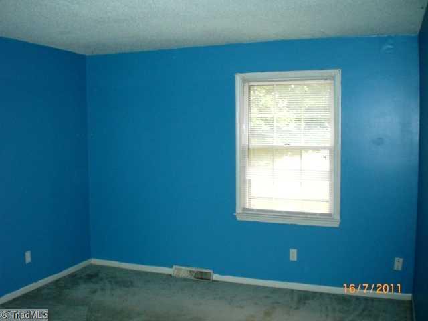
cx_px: 214
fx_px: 470
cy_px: 160
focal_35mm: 38
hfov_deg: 49.0
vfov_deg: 37.7
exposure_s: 1/60
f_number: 3.1
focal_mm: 6.3
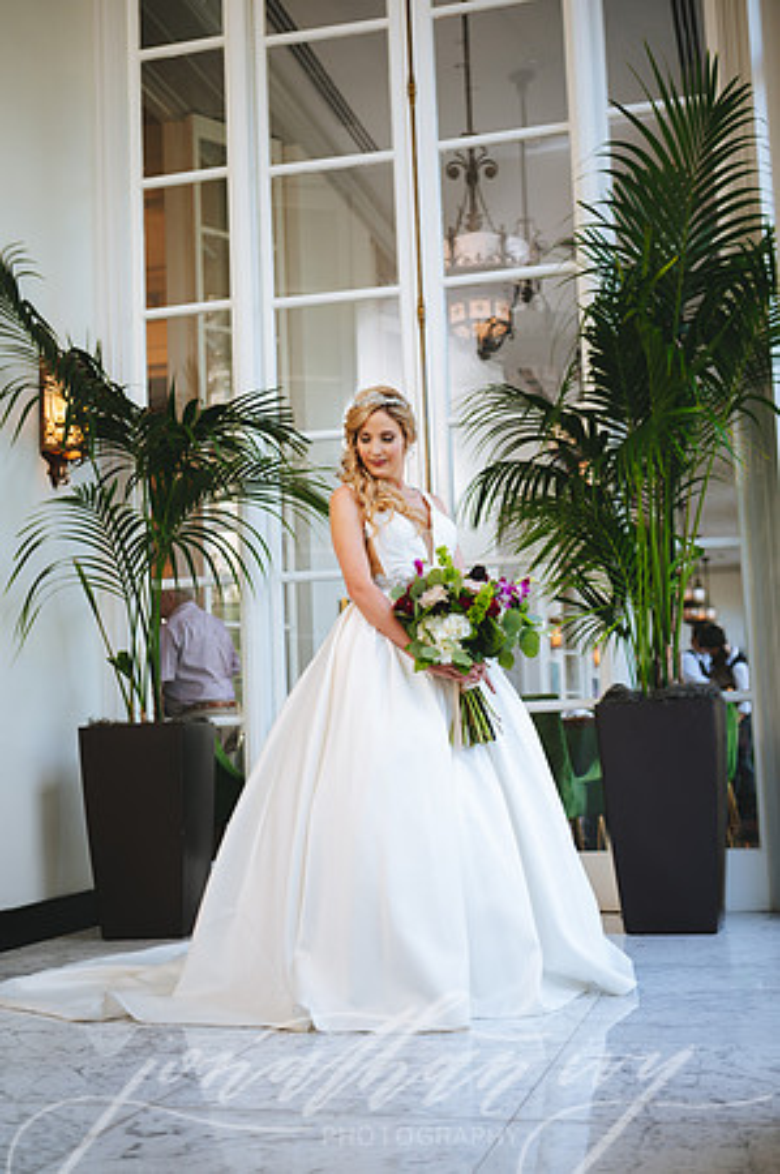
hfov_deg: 29.2
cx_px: 390
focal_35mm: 46
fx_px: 1498
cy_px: 587
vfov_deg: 42.8
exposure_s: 1/250
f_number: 2.8
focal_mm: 46
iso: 320
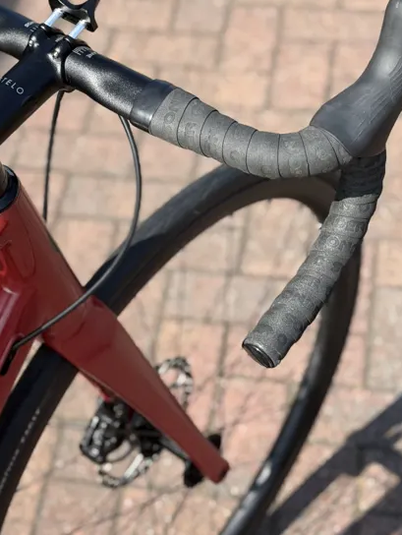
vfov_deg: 20.8
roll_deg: +1.9
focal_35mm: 94
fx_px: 1453
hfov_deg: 15.7
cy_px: 170
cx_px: 126
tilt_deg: -40.0
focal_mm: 6.76
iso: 64
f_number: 1.78
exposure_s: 1/2088
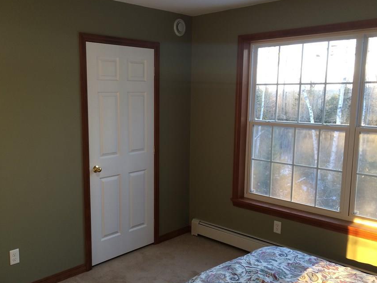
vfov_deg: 40.7
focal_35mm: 35
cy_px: 152
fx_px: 381
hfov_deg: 52.3
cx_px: 155
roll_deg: +0.0
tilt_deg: -9.3
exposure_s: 1/30
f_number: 2.2
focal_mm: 4.15
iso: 40
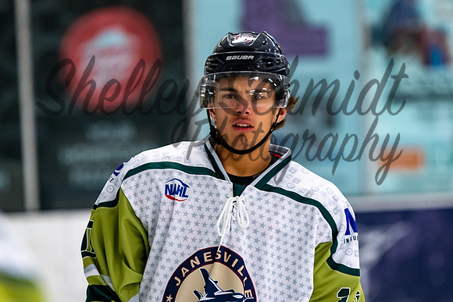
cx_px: 261
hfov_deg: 6.1
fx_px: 4235
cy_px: 145
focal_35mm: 336
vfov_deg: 4.1
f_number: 3.2
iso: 2000
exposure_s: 1/800
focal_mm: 190
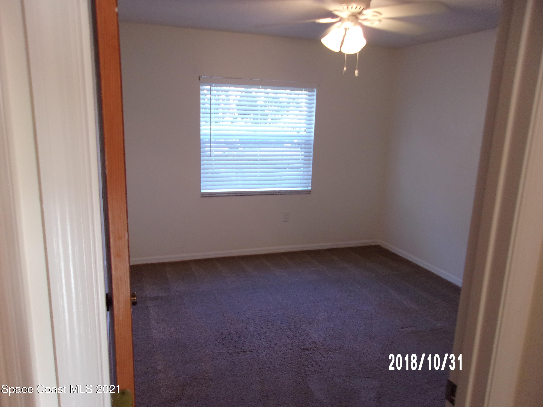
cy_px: 204
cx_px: 272
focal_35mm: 27
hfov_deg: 65.3
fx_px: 424
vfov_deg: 51.4
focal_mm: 4.9
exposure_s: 1/34
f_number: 3
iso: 186
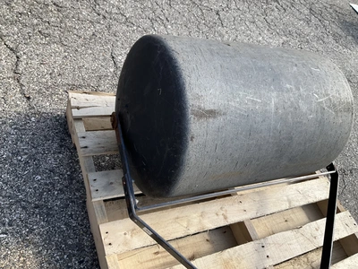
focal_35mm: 29
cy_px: 134
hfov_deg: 61.7
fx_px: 300
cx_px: 179
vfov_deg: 48.2
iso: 25
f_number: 1.8
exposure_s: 1/586
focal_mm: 3
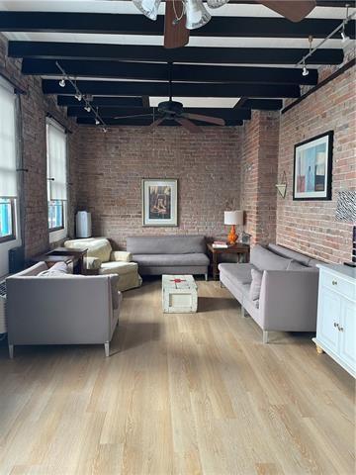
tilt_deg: -6.1
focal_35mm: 26
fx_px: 357
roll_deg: -2.2
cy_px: 238
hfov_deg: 53.1
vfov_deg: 67.3
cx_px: 178
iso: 125
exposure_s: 1/70
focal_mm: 4.2
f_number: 1.6
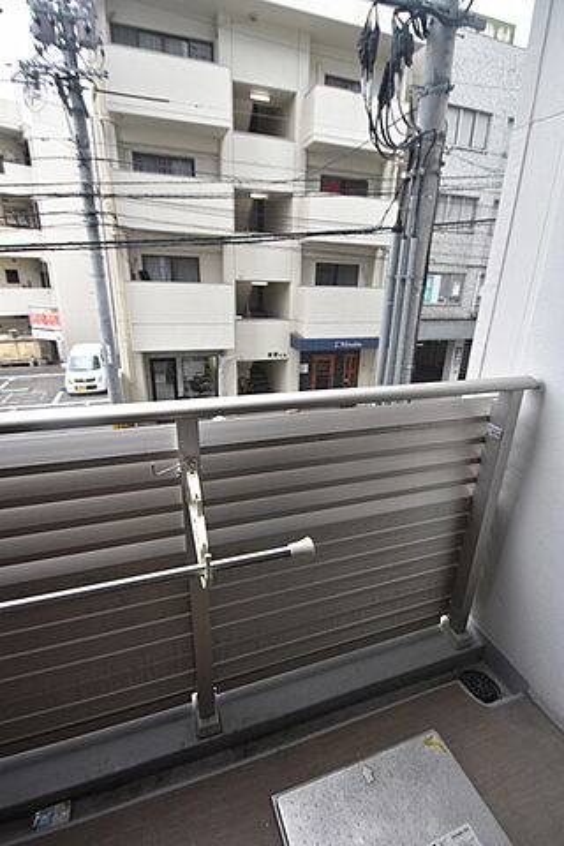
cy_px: 423
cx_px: 282
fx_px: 388
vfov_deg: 95.0
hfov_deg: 72.1
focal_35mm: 16
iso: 400
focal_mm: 11
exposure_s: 1/250
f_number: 5
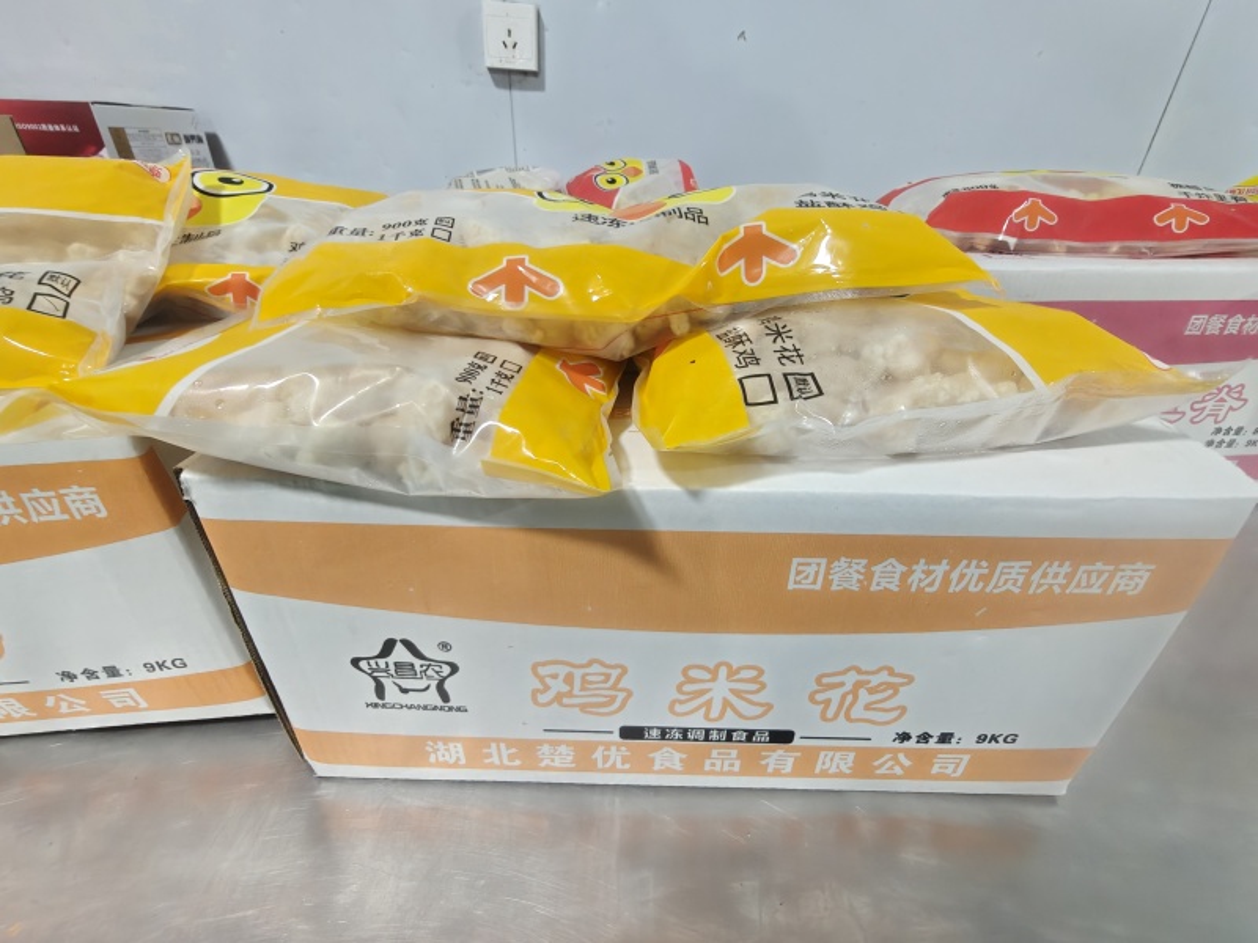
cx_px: 629
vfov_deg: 81.7
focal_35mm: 15
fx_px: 545
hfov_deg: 98.2
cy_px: 472
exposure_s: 1/130
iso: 10000
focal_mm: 2.3
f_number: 2
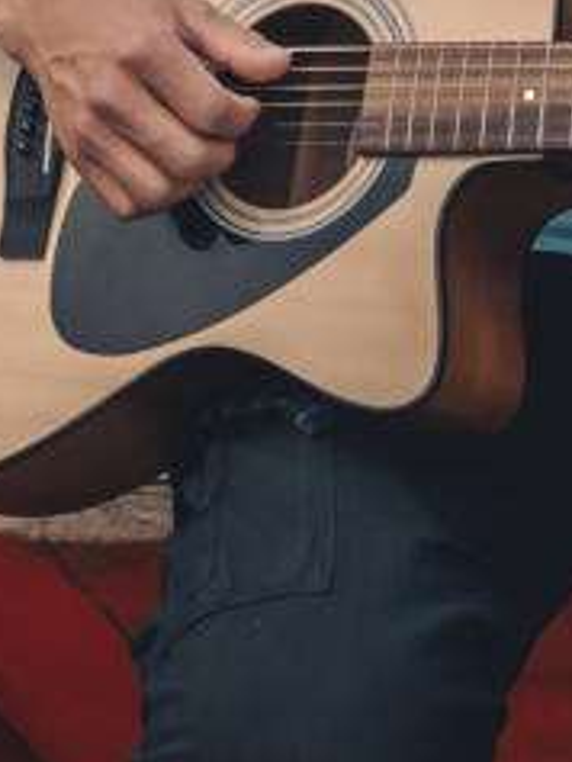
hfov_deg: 15.9
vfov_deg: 17.6
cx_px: 582
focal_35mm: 91
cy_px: -584
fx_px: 2003
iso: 400
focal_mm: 16
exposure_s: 1/1600
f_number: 1.8
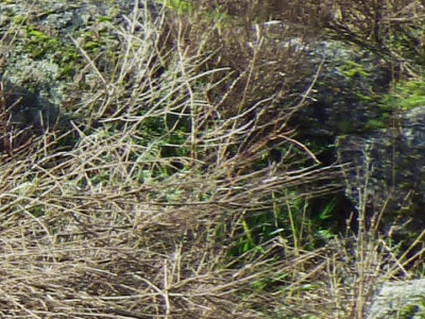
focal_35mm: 179
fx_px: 2198
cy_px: 207
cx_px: -879
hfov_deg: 8.9
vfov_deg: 8.3
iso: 125
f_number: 4.2
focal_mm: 5
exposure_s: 1/400
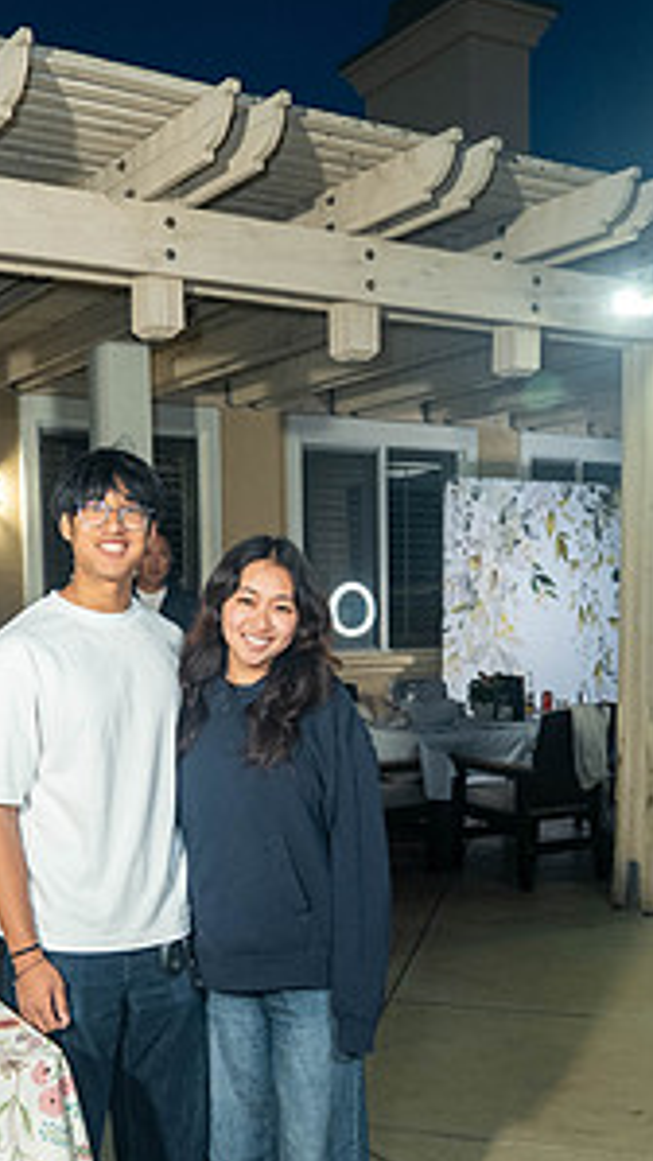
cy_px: 804
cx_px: 163
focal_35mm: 41
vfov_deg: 48.3
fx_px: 1263
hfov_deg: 28.6
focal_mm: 26
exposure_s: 1/160
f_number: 3.5
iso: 640
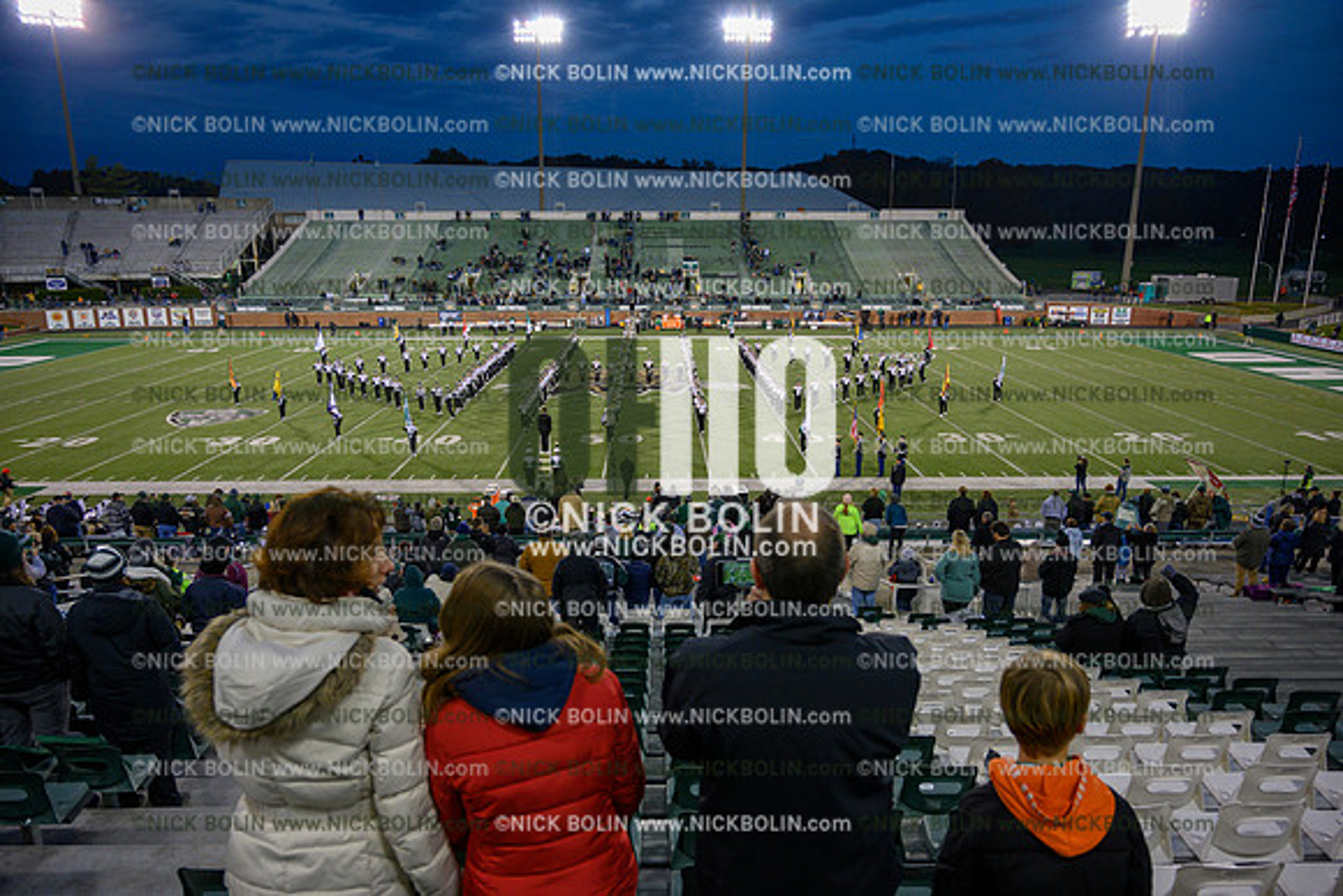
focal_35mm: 24
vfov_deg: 53.2
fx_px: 896
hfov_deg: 73.7
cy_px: 448
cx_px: 672
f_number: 4
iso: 2000
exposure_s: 1/320
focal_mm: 24
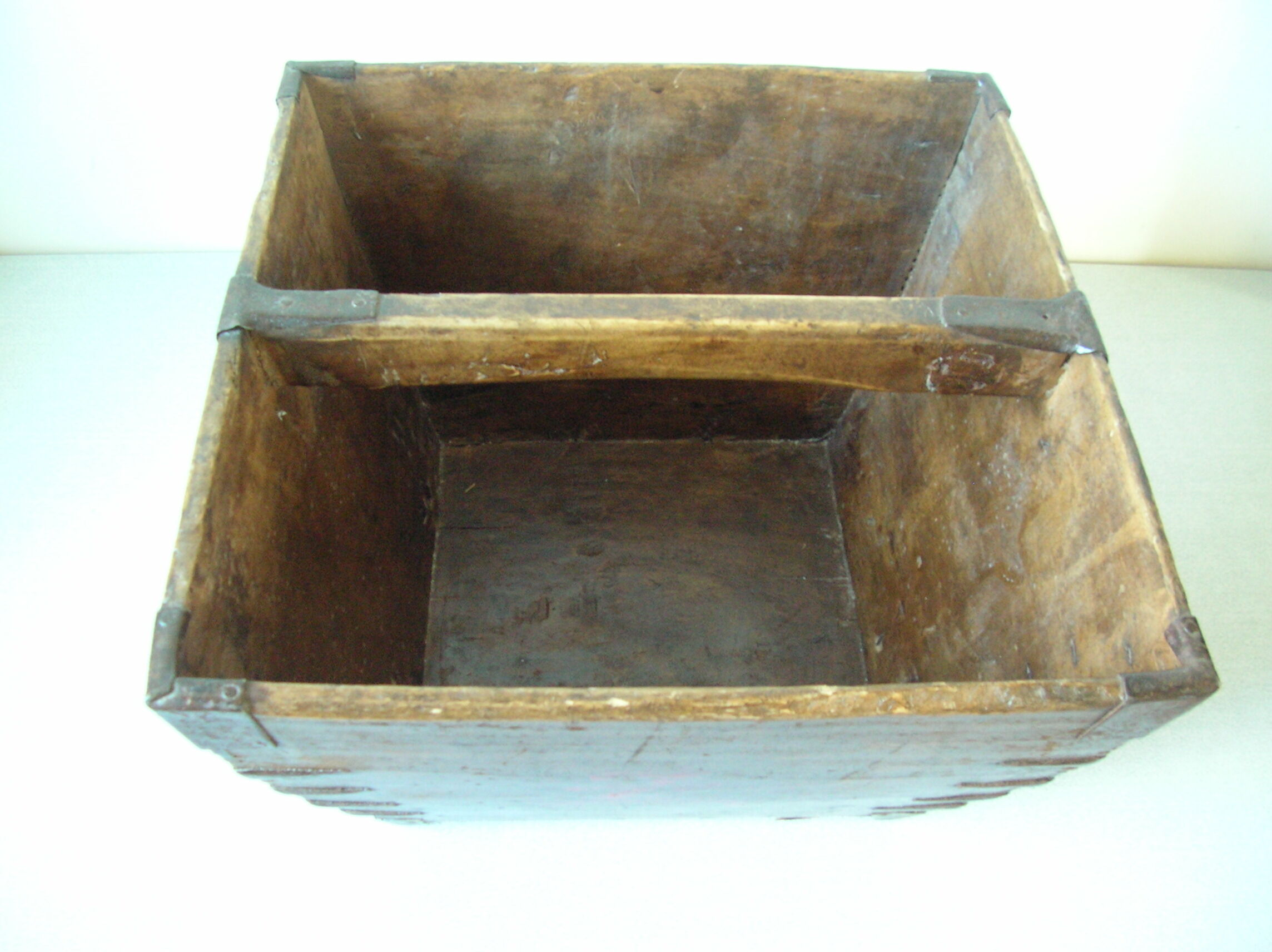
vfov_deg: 40.6
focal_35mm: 35
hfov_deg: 52.7
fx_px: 1285
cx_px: 636
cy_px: 476
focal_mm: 5.8
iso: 200
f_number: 2.8
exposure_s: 1/5.9
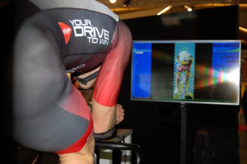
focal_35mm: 52
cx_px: 124
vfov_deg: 25.7
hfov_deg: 37.9
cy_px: 82
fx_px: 360
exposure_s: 1/60
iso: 400
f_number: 4.8
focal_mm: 35
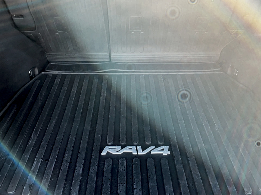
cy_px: 98
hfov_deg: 60.0
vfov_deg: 46.8
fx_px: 226
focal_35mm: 30
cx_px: 130
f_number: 1.8
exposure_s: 1/60
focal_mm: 3
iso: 50
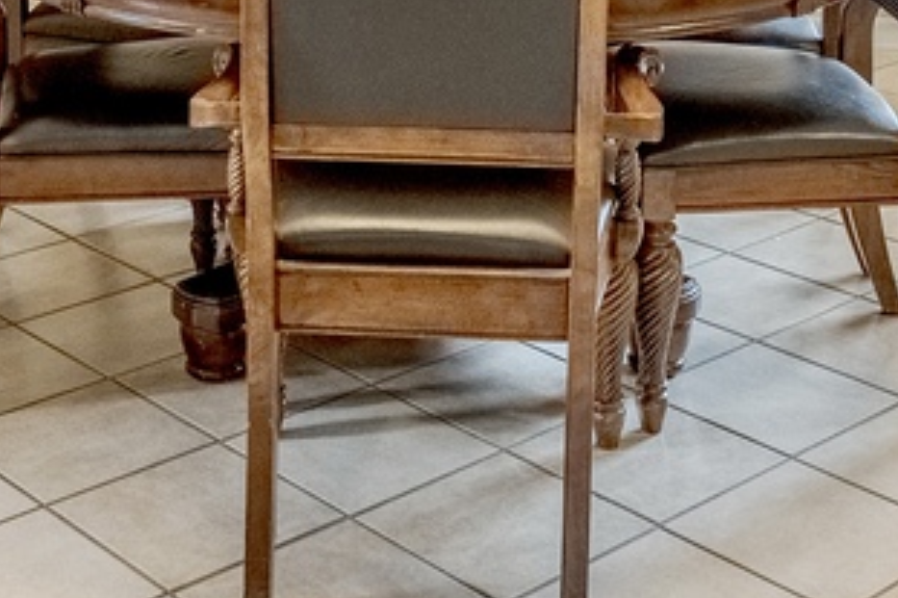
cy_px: -422
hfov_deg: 27.7
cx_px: 390
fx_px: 1820
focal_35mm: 73
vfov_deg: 16.2
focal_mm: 14
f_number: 8
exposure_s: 1/250
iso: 800
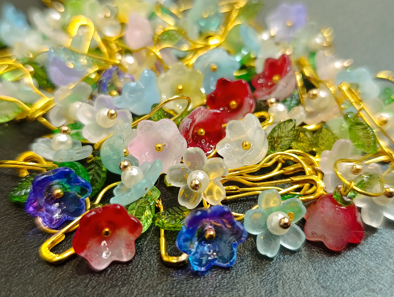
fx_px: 422
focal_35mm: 37
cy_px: 148
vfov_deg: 38.8
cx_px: 197
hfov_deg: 50.1
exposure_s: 1/100
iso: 800
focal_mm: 6.14
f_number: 1.6
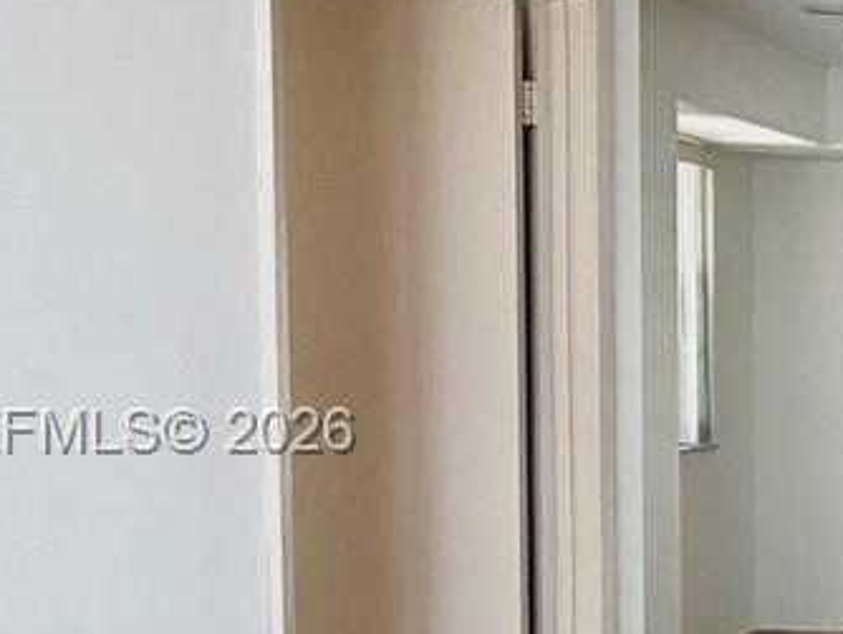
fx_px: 1633
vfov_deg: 21.9
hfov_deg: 19.7
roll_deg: -0.6
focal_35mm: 67
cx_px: 1588
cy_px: 434
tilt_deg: -2.6
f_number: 2.2
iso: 125
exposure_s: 1/120
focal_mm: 2.22
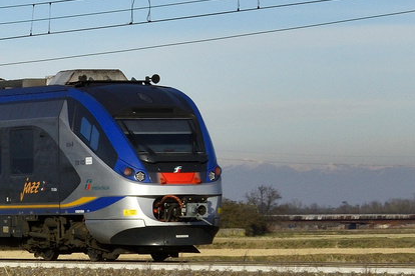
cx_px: -257
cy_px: 13
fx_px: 3612
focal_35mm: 313
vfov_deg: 4.4
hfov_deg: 6.5
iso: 200
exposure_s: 1/640
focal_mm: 45
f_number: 8
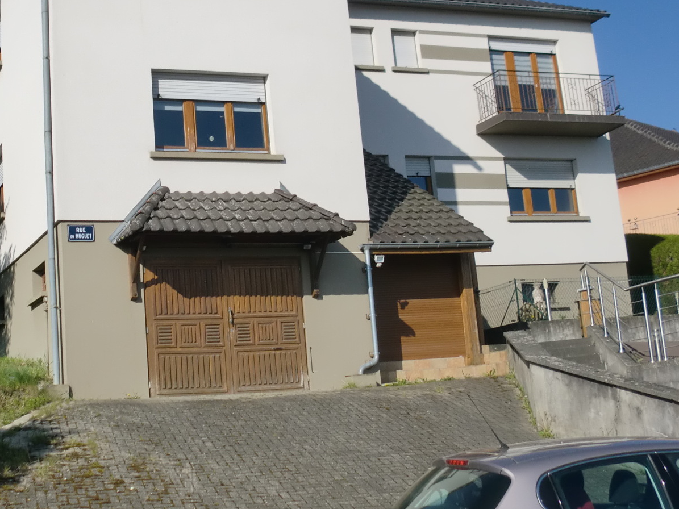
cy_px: 110
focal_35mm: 60
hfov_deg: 31.9
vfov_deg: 24.1
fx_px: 1177
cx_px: 216
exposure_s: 1/320
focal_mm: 6.3
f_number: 7.8
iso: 64
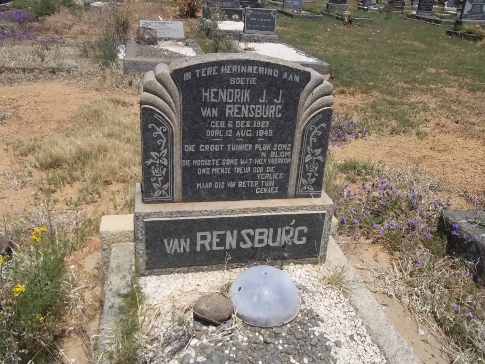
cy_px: 182
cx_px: 242
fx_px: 448
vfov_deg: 44.2
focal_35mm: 32
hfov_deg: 56.8
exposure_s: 1/640
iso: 80
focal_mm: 5.7
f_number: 5.5
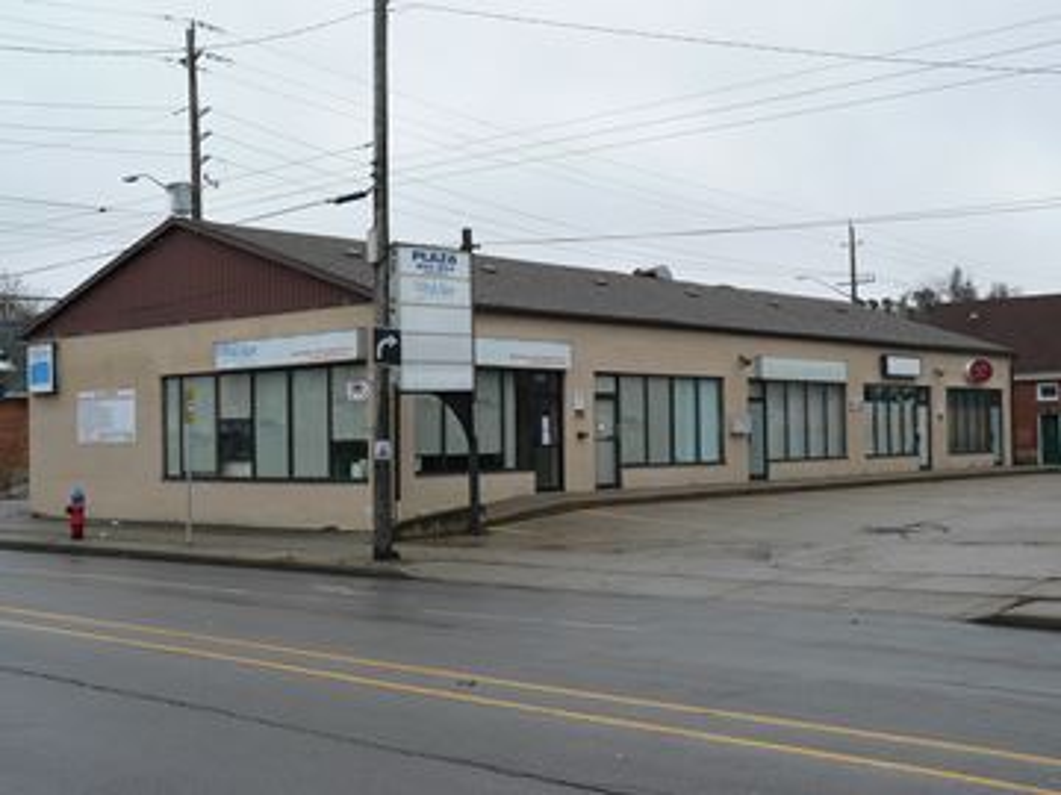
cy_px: 398
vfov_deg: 32.9
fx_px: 1349
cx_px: 530
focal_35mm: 44
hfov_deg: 42.9
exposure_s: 1/200
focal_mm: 7.3
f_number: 4
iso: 80
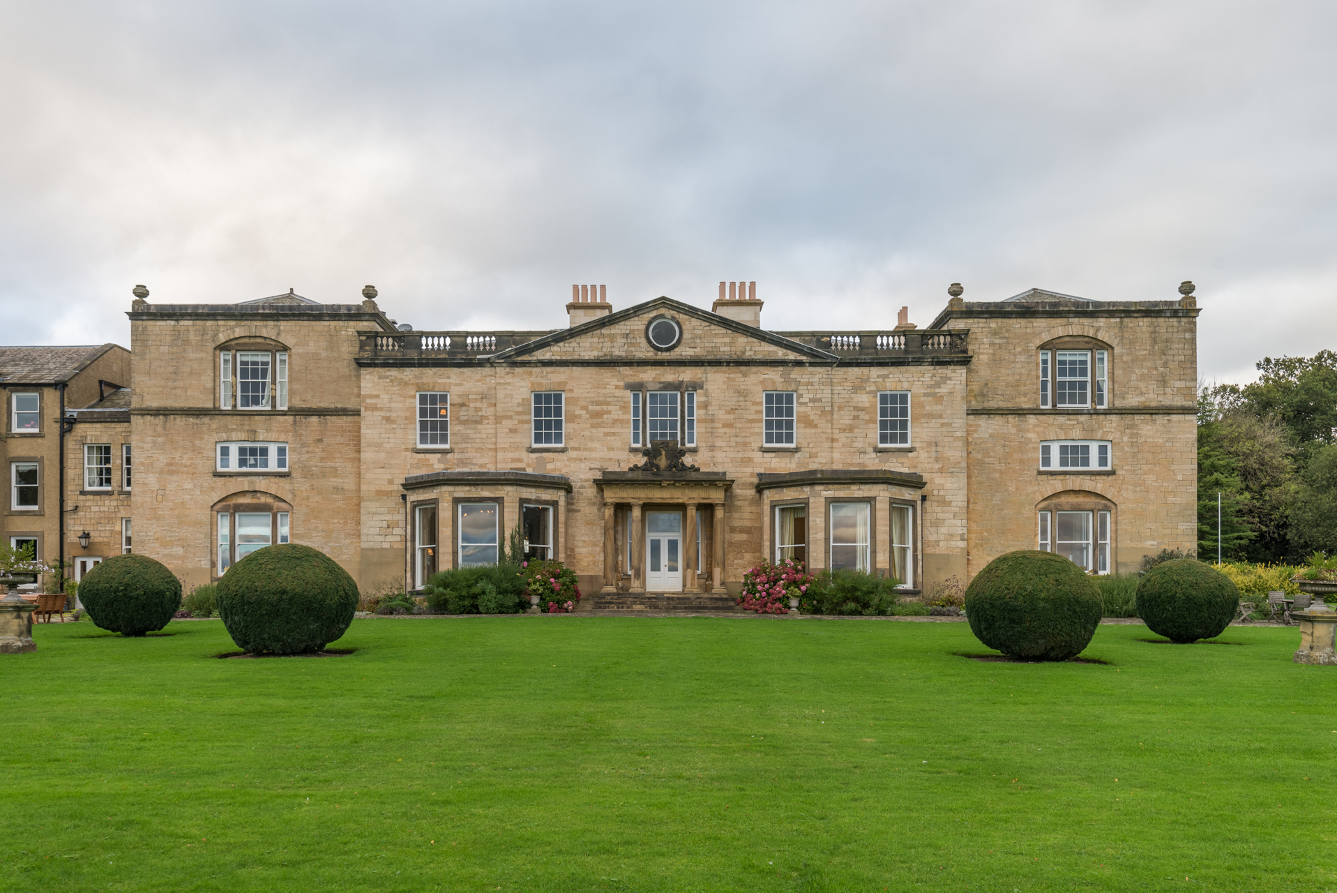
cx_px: 668
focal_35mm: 30
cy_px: 446
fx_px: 1115
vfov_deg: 43.6
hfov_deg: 61.9
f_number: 8
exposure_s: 1/200
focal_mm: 30
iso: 200
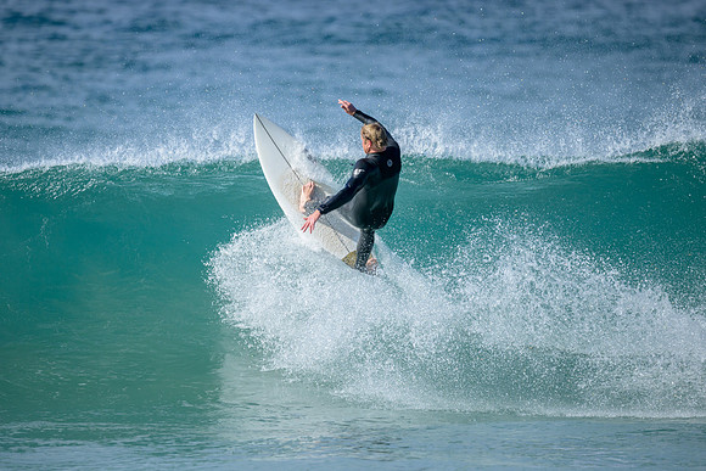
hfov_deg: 2.6
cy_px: 236
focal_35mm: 800
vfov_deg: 1.7
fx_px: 15692
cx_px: 353
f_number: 6.3
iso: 500
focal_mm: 800
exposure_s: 1/2500
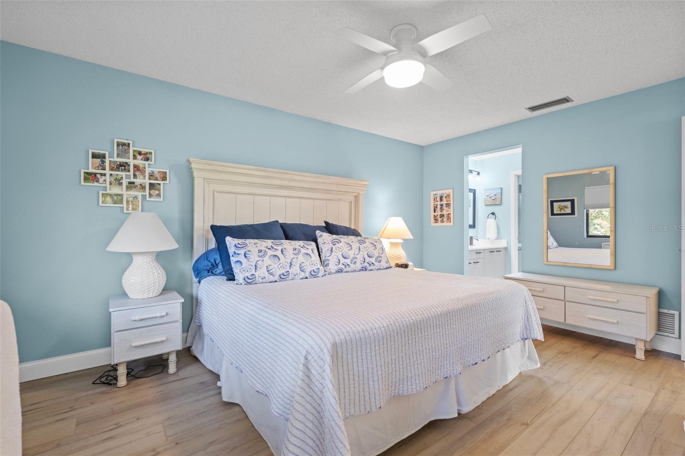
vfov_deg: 73.7
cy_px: 228
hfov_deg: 96.7
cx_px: 342
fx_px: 304
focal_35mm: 16
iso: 800
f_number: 8
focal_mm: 16
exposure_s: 1/3
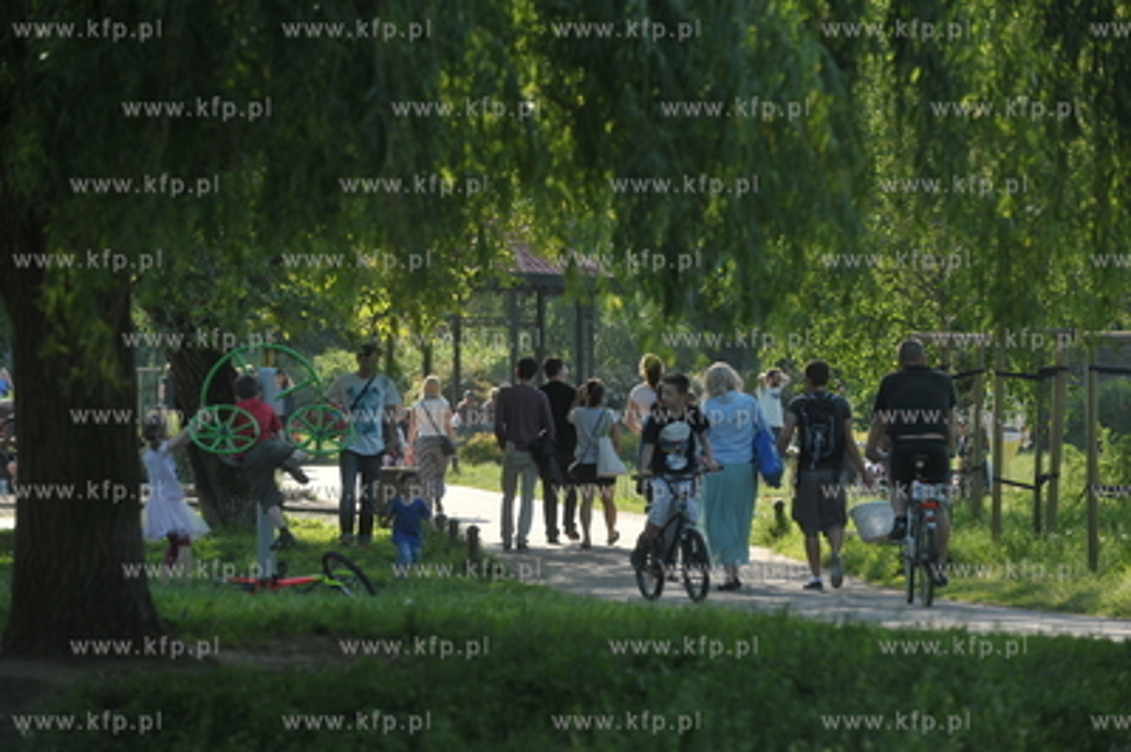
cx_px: 566
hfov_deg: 12.1
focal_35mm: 170
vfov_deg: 8.1
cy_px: 376
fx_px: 5336
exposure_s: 1/800
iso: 400
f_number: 6.3
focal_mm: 170
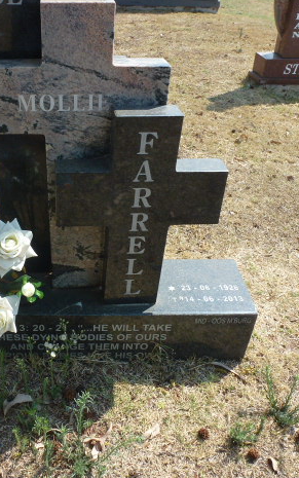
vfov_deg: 55.3
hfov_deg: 35.7
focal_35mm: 35
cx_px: 86
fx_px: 456
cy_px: 242
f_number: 4
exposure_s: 1/400
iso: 100
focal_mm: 4.3
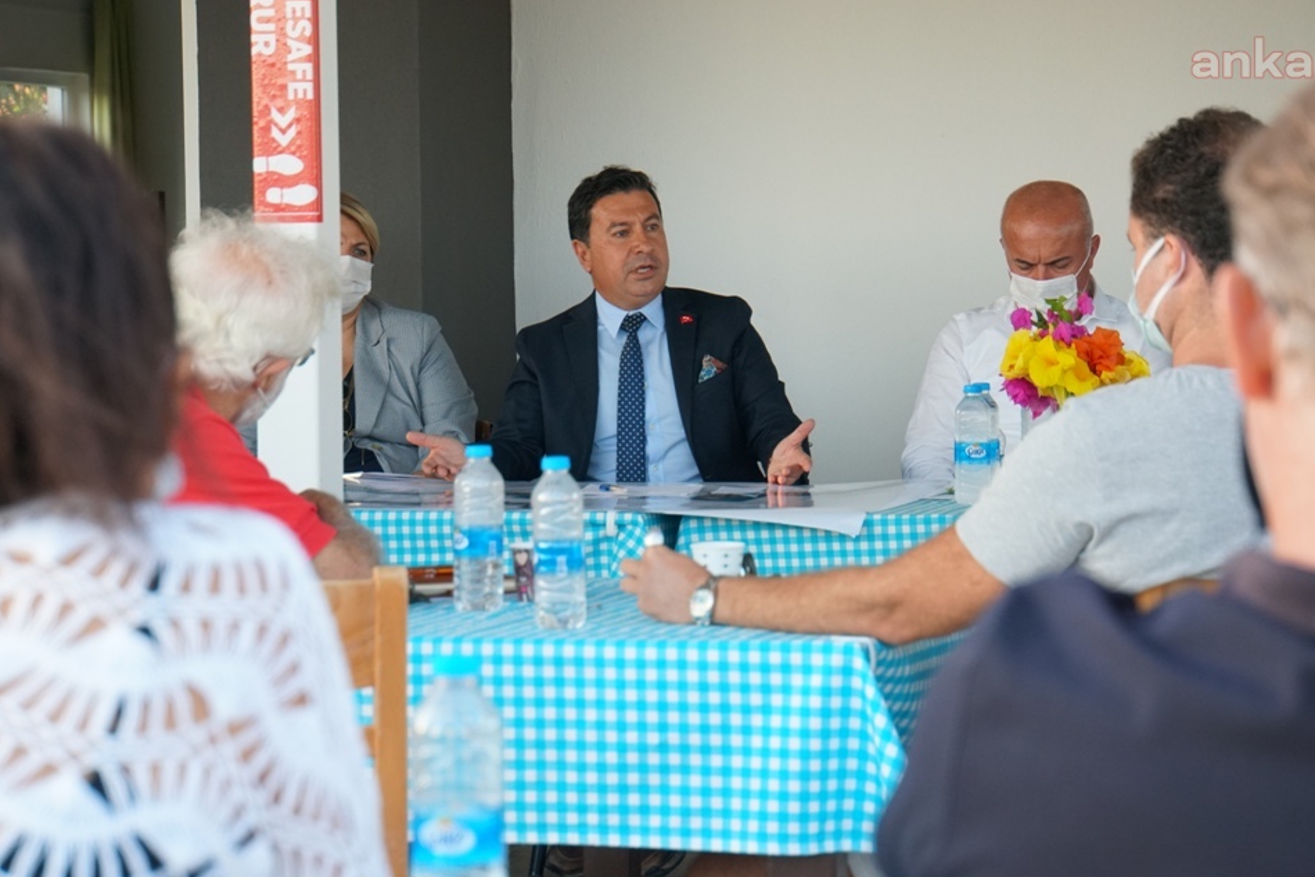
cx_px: 679
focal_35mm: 123
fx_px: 4493
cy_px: 436
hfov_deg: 16.6
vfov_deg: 11.1
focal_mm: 76
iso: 1000
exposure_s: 1/160
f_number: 6.3
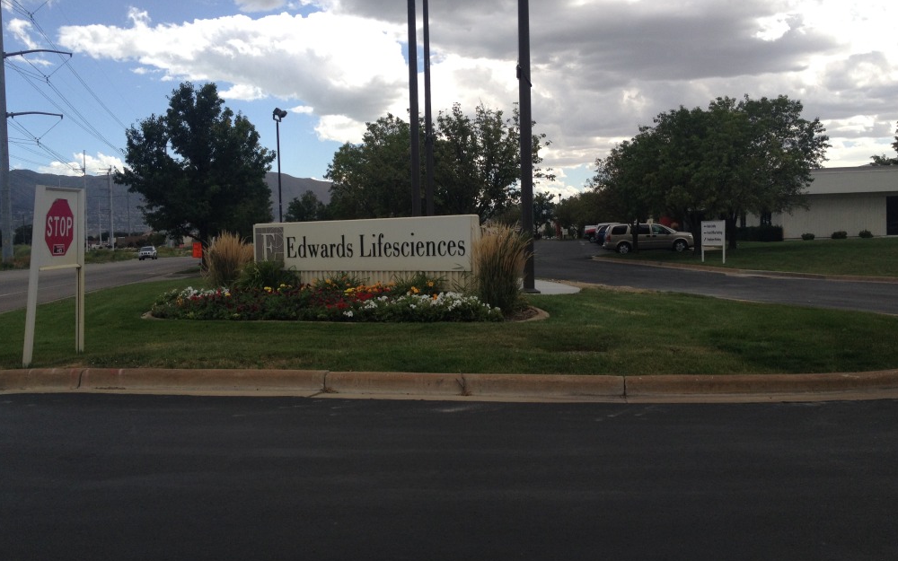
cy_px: 271
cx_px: 441
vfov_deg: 33.6
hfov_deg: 51.5
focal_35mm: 38
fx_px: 930
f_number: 2.4
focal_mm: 4.28
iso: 50
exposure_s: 1/1022
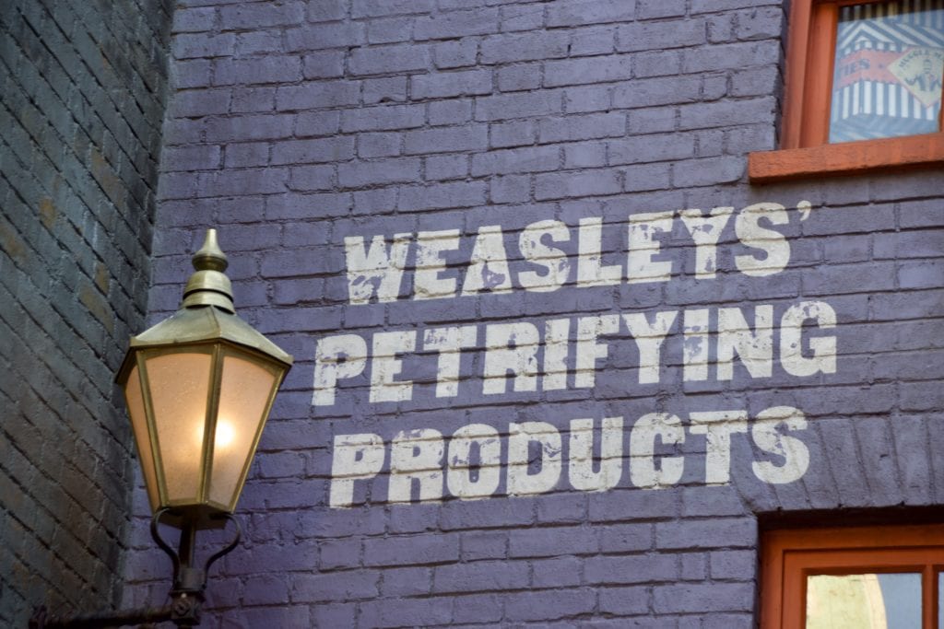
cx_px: 472
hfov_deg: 15.2
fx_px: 3540
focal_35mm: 135
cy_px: 314
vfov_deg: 10.2
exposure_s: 1/80
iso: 250
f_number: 5.6
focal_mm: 90
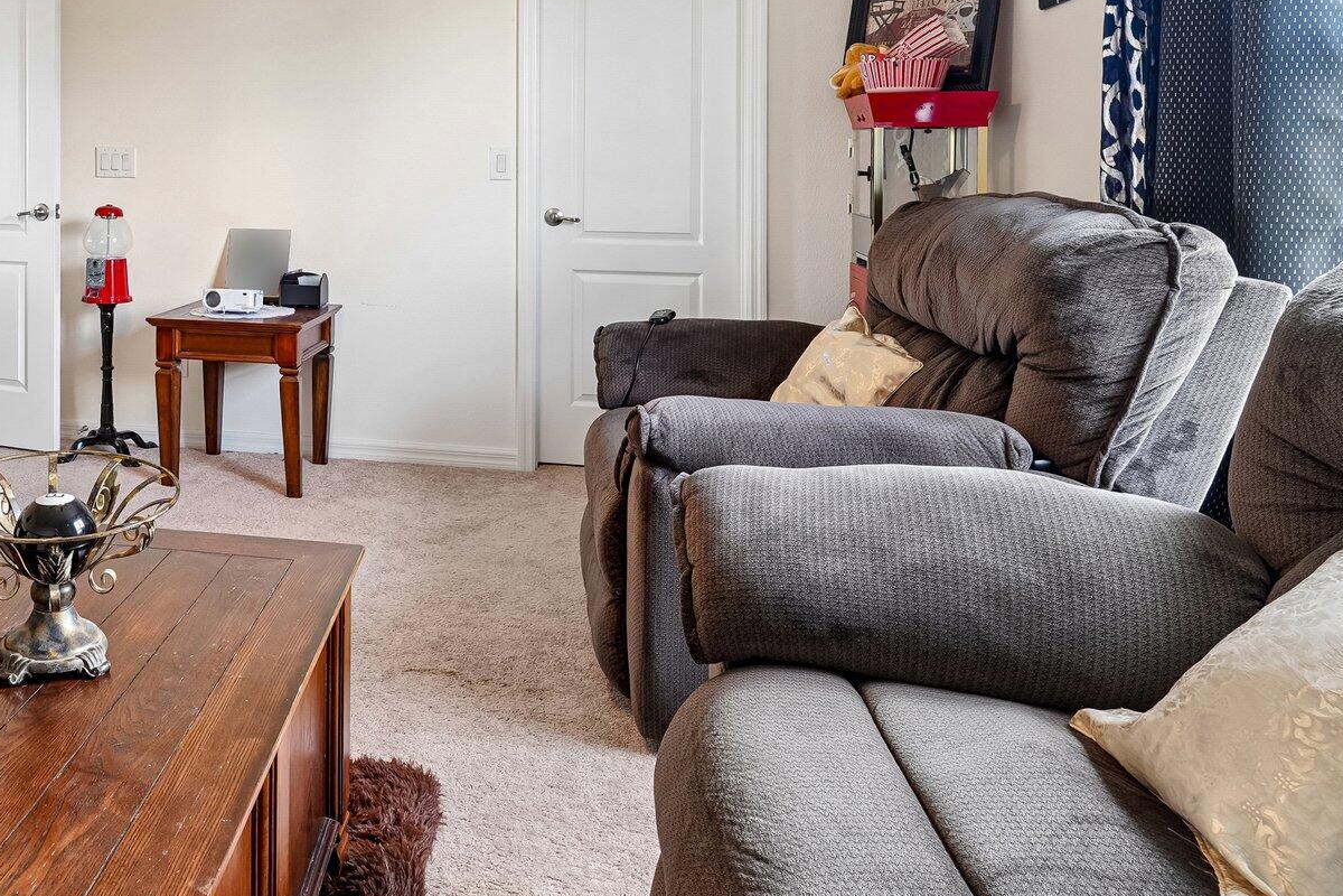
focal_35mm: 29
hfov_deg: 59.0
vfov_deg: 42.7
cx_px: 279
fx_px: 1082
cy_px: 163
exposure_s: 1/6
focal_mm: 17
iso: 400
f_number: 9
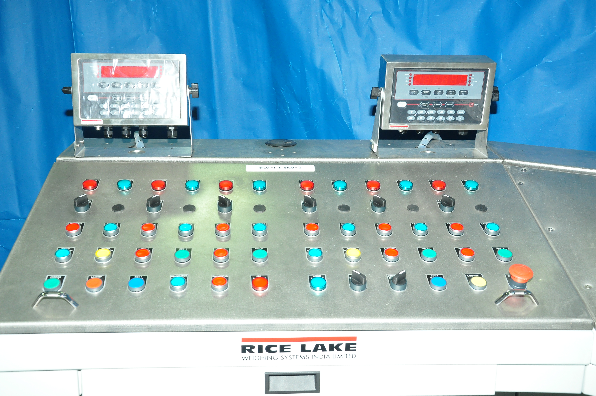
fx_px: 694
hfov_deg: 46.4
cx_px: 298
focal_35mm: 42
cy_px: 198
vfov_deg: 31.8
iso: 1000
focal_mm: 28
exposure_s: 1/100
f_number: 7.1
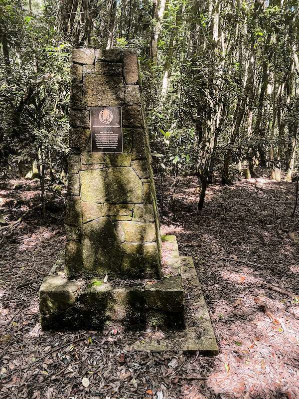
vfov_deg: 67.3
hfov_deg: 53.1
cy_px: 200
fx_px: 299
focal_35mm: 26
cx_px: 150
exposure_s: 1/80
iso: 125
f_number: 1.8
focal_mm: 4.25
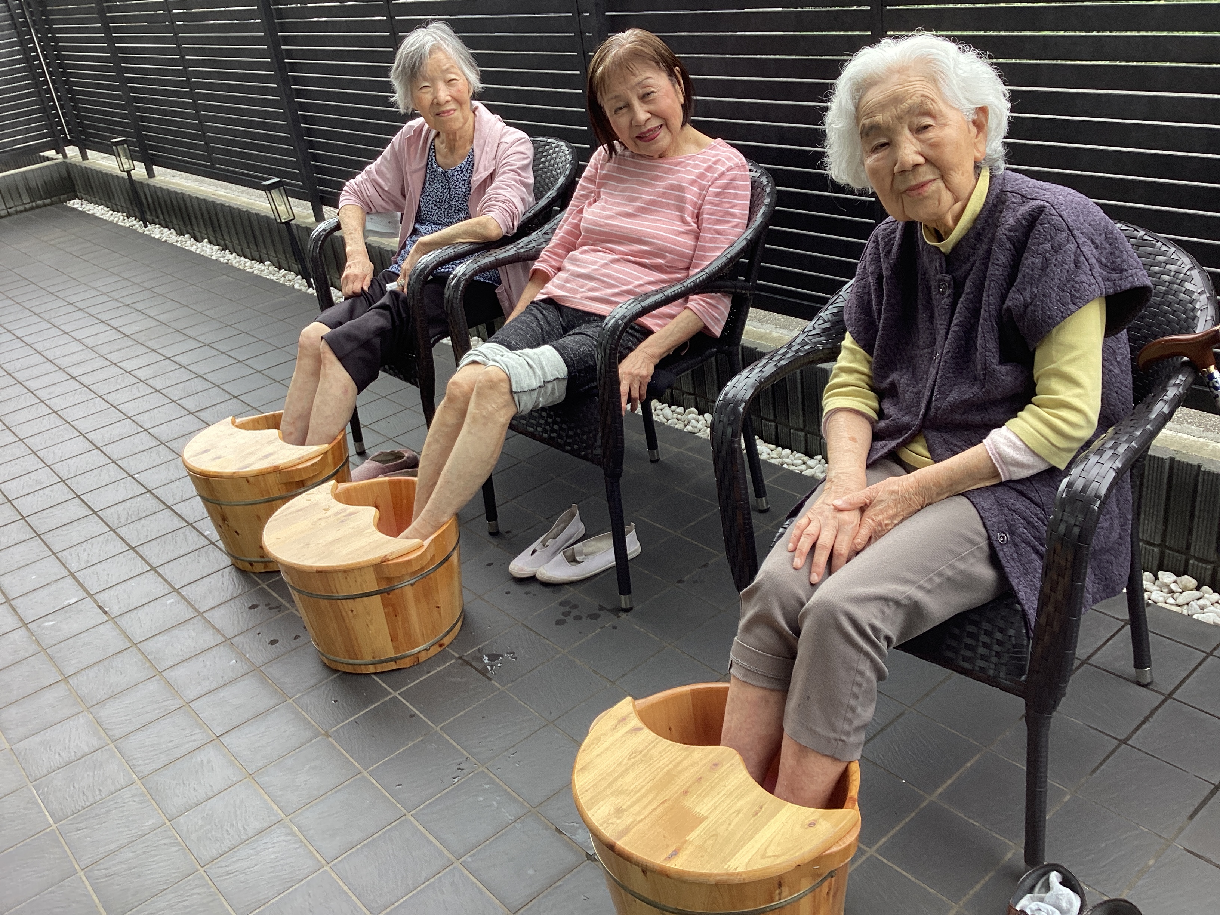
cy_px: 458
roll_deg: +8.1
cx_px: 610
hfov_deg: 58.4
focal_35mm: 31
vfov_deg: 45.4
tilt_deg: -26.7
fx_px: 1093
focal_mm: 3.3
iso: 25
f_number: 2.4
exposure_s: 1/120
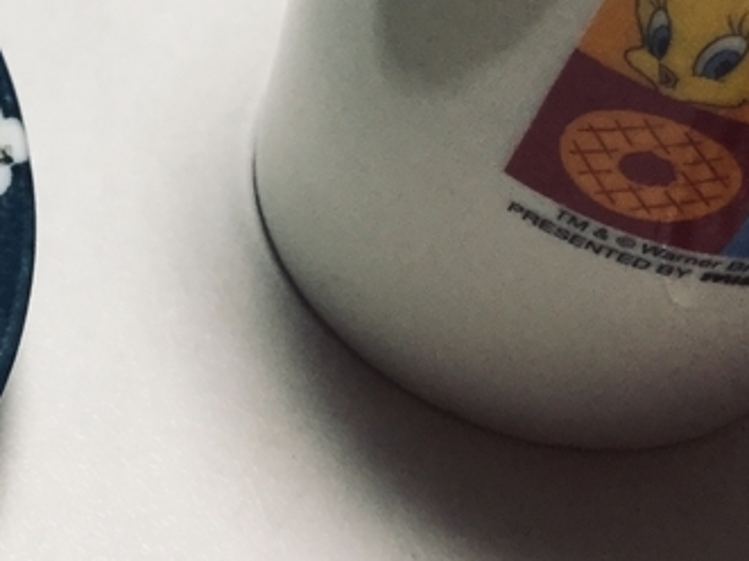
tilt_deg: -49.8
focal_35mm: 96
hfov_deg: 18.7
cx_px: -274
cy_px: -5
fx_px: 2076
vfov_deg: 15.1
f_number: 2.4
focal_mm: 3.3
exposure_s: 1/30
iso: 64
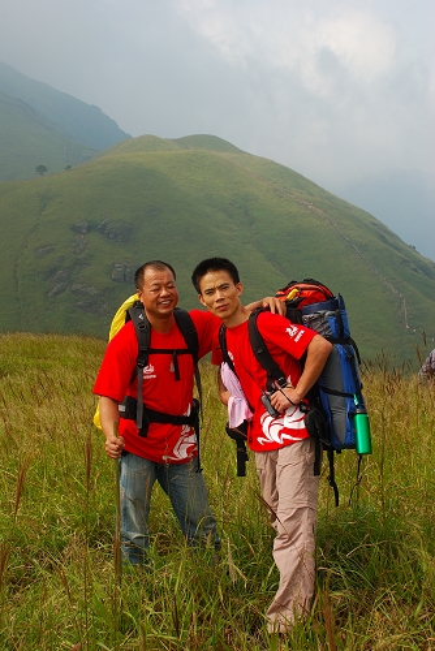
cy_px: 326
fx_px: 950
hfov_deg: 25.8
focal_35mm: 52
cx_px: 218
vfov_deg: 37.8
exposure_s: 1/90
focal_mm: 35
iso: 100
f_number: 9.5
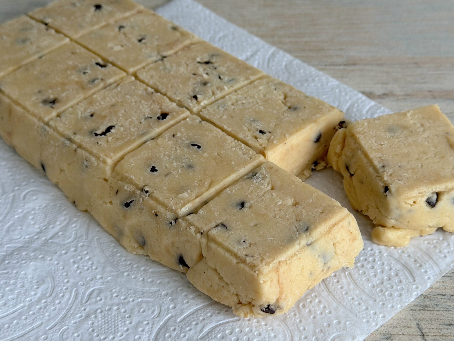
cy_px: 189
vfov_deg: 25.6
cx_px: 234
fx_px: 748
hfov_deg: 33.8
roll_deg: +3.5
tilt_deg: -41.8
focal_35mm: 57
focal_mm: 6.76
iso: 250
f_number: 1.78
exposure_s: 1/60
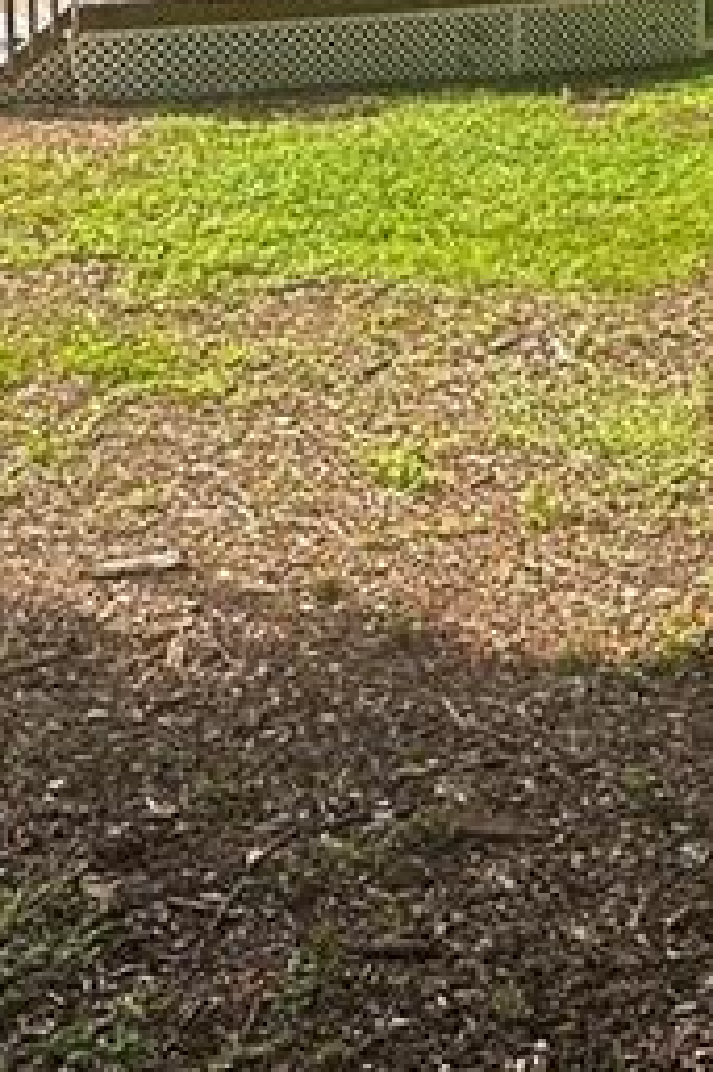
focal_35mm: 68
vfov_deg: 28.6
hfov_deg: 19.2
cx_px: 767
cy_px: 113
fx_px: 2023
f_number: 2.2
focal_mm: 2.22
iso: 40
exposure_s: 1/403
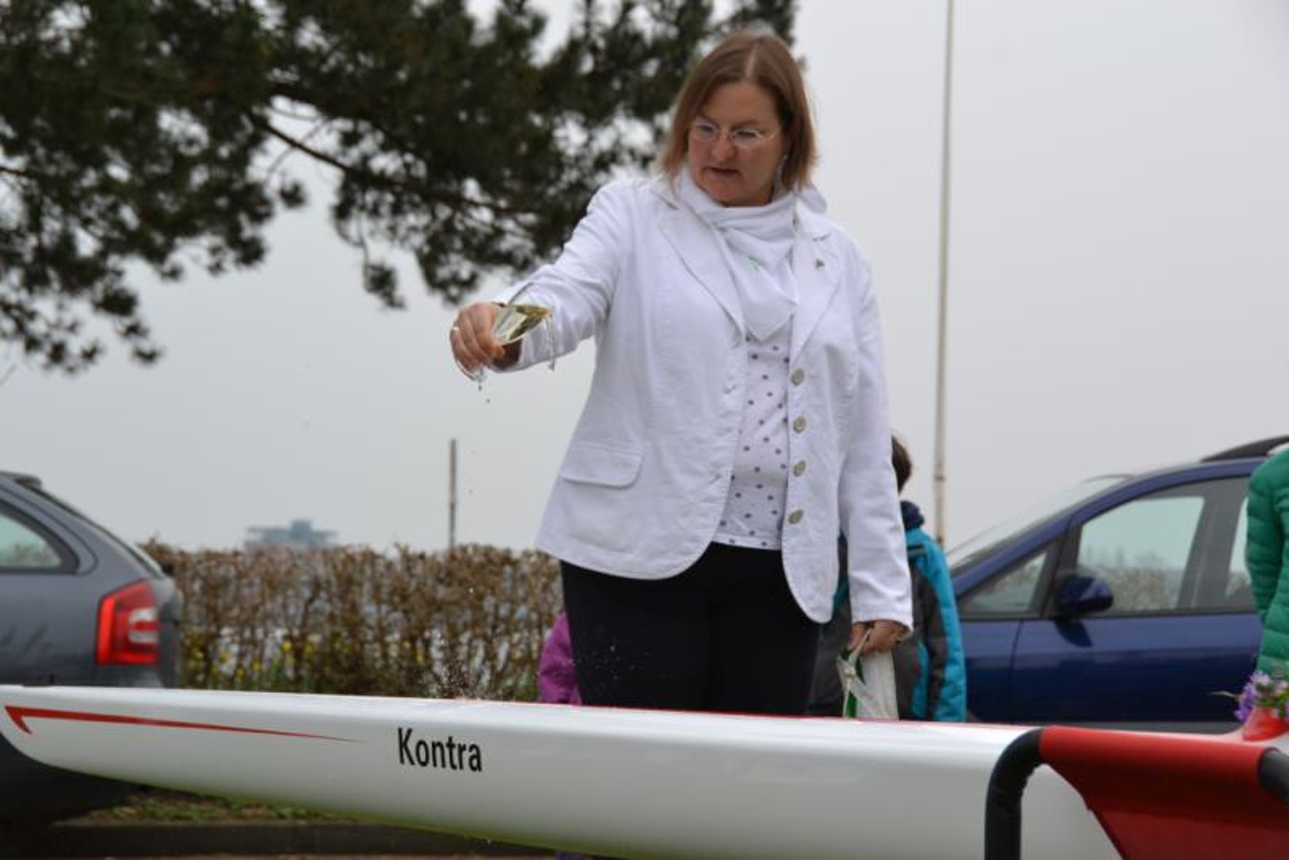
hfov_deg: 22.6
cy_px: 430
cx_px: 644
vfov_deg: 15.2
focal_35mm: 90
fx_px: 3223
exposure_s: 1/800
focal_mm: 60
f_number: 7.1
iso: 800
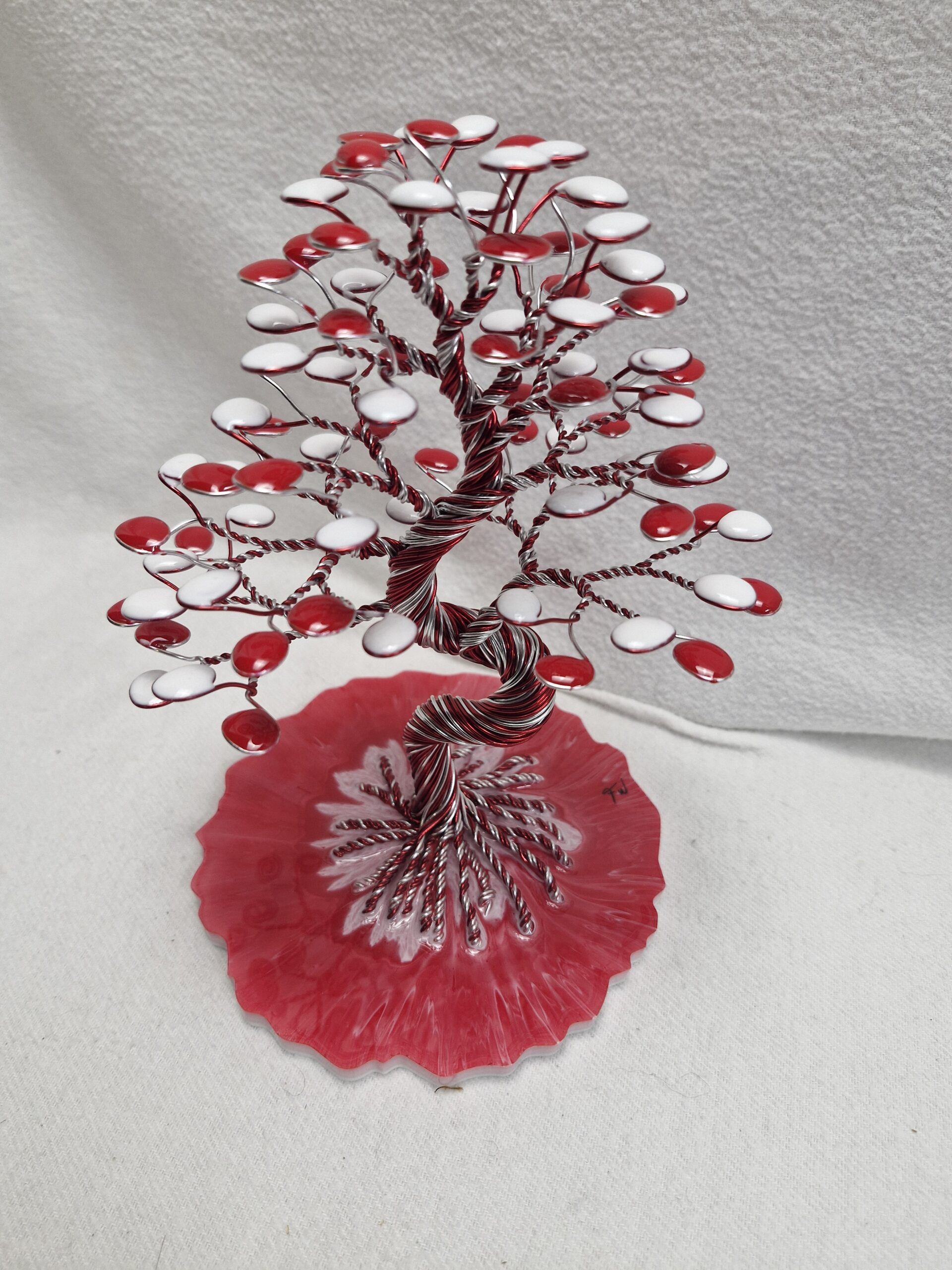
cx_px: 476
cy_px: 635
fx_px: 843
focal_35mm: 23
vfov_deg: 73.9
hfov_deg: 58.9
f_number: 1.8
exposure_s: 1/193
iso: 50
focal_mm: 5.54
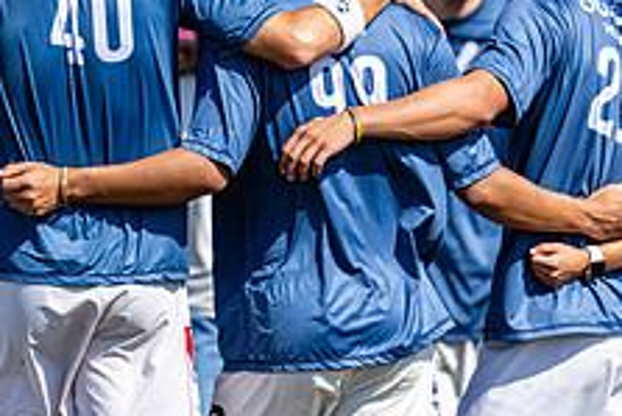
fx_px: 17980
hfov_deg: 2.0
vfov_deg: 1.3
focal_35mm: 1040
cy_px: 133
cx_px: 95
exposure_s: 1/4000
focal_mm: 400
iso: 100
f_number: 2.8
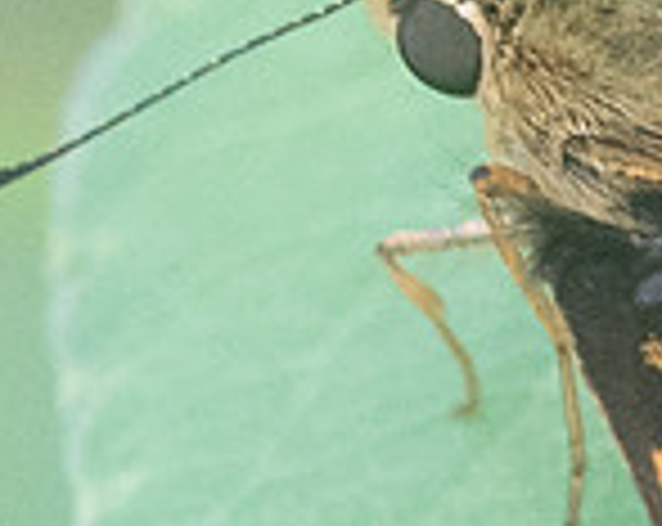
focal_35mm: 2637
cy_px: 297
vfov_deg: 0.6
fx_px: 51563
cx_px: 962
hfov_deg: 0.7
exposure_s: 1/400
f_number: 7.1
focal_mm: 150
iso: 800
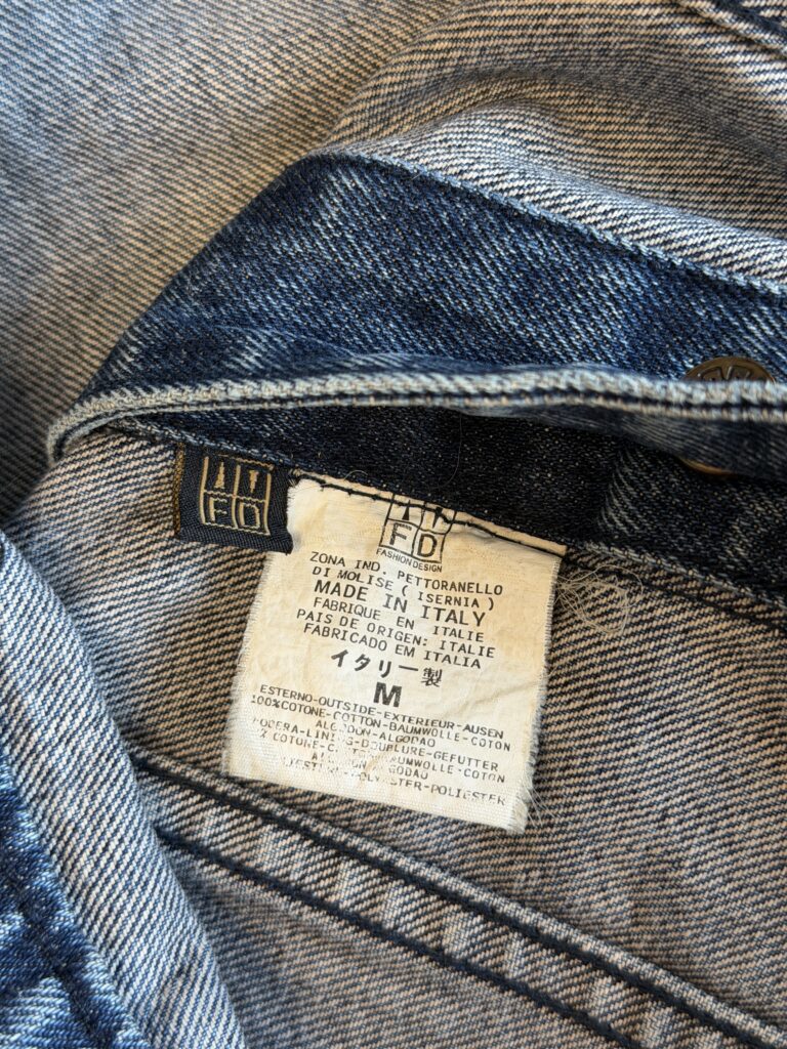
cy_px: 524
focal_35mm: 48
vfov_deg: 39.7
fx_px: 1455
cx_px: 394
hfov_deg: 30.3
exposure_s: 1/50
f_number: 1.78
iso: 80
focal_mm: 6.76
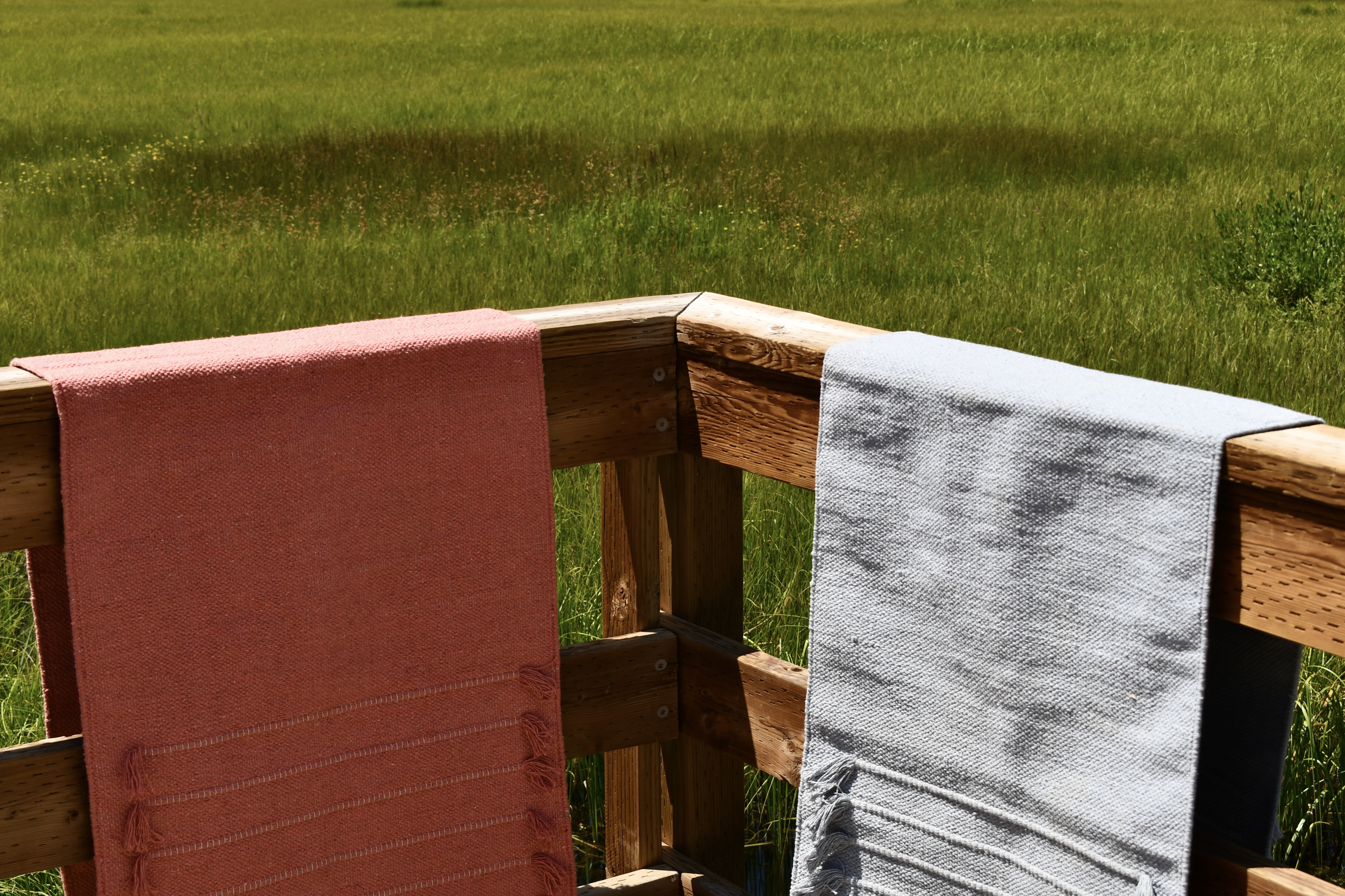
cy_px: 448
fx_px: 2241
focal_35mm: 60
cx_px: 672
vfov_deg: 22.6
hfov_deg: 33.4
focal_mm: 40
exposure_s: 1/320
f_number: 9
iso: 100
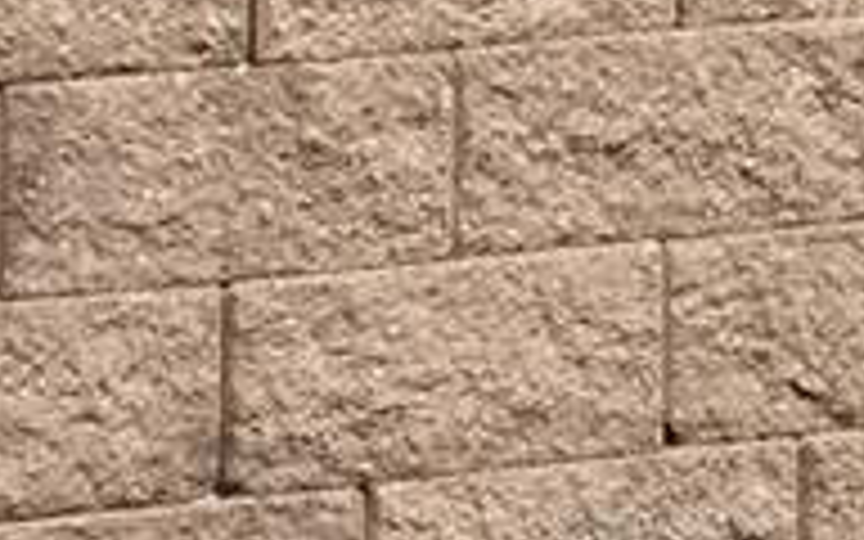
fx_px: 5793
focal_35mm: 246
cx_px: 1422
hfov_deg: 8.3
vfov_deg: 5.0
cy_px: -1310
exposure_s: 1/2037
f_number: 2.4
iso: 25
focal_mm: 3.3
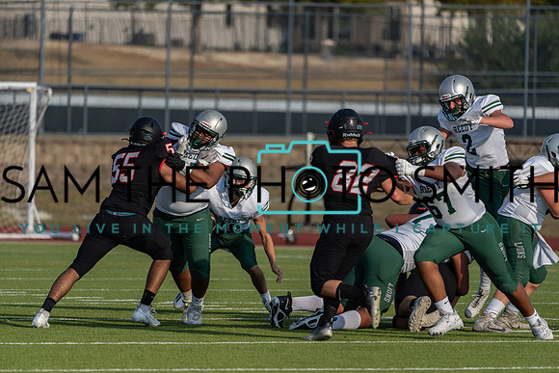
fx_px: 6212
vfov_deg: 3.4
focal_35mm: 400
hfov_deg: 5.2
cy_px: 186
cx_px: 280
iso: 200
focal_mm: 400
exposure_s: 1/1250
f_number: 5.6
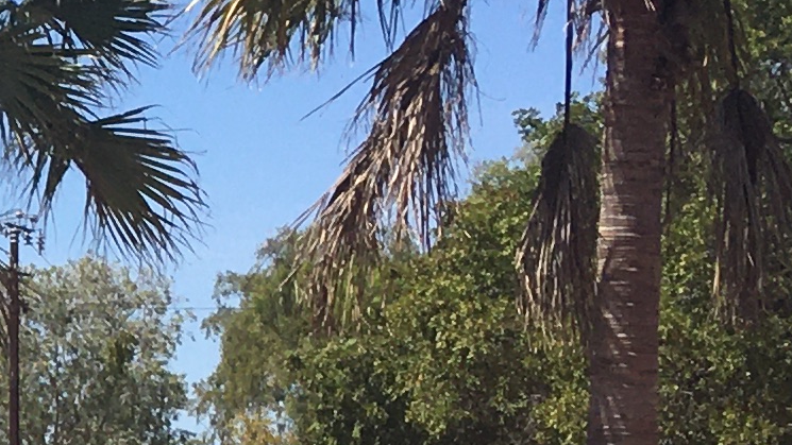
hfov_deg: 11.4
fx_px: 3591
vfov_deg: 7.0
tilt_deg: -4.3
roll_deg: +0.2
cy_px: 665
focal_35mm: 171
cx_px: -765
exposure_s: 1/1709
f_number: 2.2
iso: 25
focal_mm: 4.15
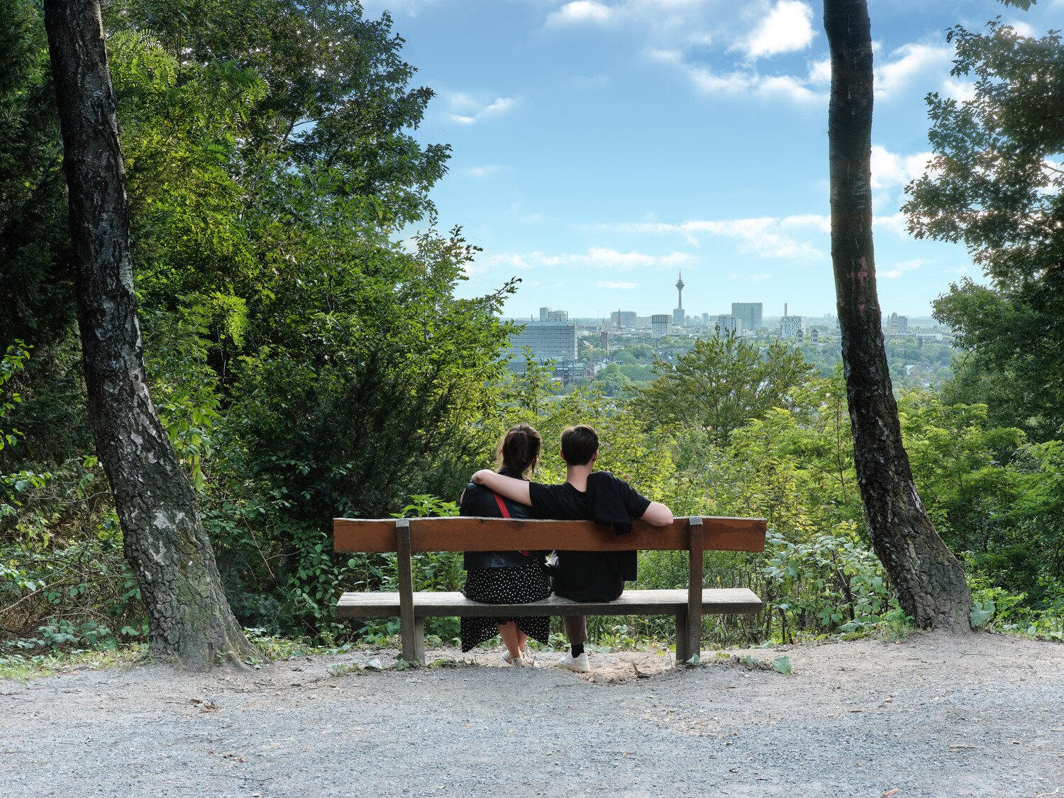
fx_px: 1568
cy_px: 399
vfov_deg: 28.6
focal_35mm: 51
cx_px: 532
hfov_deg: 37.5
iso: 200
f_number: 20
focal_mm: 64
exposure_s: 1/12
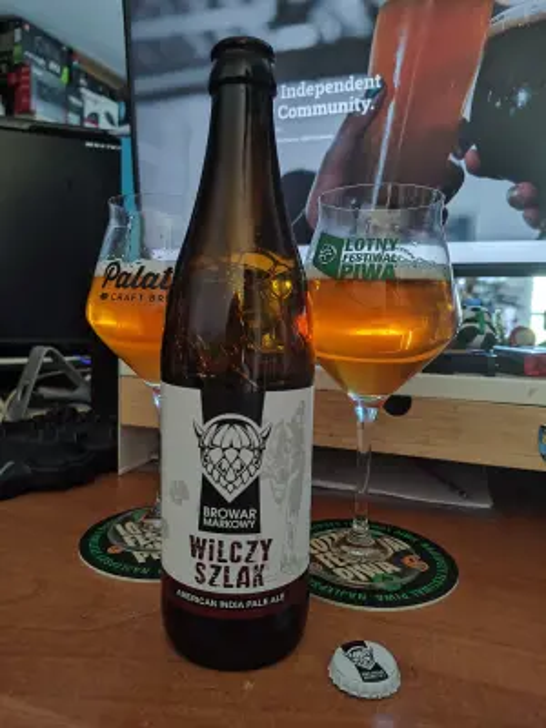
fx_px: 484
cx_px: 273
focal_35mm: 23
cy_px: 364
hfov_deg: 58.9
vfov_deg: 73.9
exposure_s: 1/15.2
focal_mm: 5.56
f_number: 1.88
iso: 188
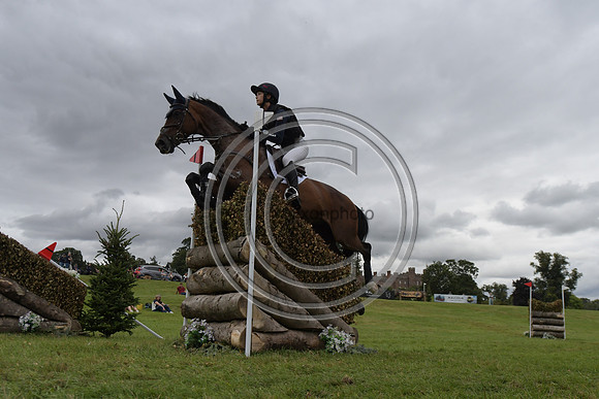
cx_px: 300
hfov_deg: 57.2
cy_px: 200
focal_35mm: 33
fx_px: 549
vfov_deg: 40.0
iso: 900
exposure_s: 1/4000
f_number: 5.6
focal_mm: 22
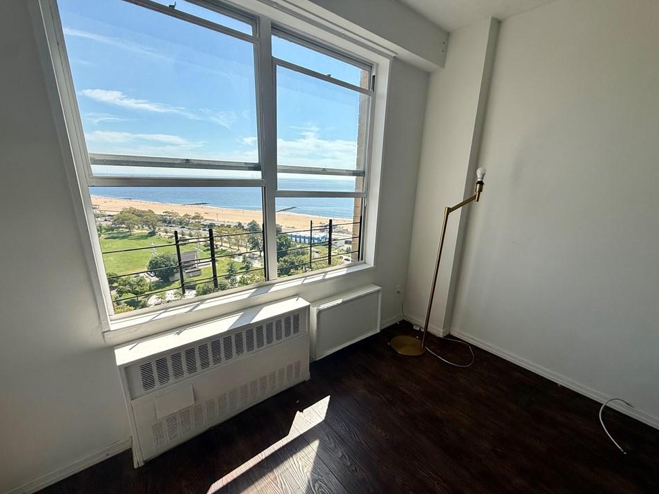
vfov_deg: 81.7
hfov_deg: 98.2
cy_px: 262
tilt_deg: -16.0
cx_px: 332
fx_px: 286
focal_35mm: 15
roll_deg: -1.9
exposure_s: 1/1534
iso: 50
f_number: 2.2
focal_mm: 2.22
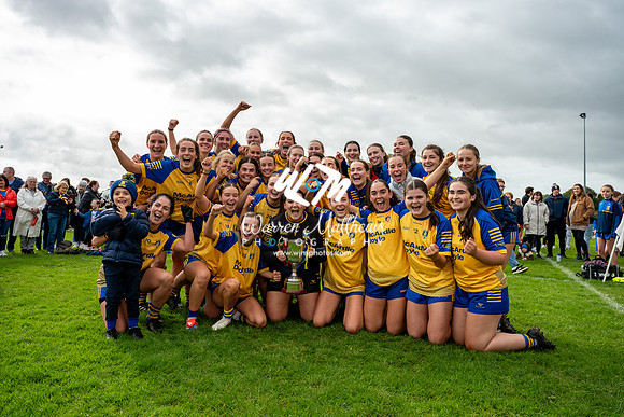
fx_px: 468
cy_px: 208
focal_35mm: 27
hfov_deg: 67.4
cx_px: 312
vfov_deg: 48.0
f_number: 5
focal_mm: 27
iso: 100
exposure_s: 1/320
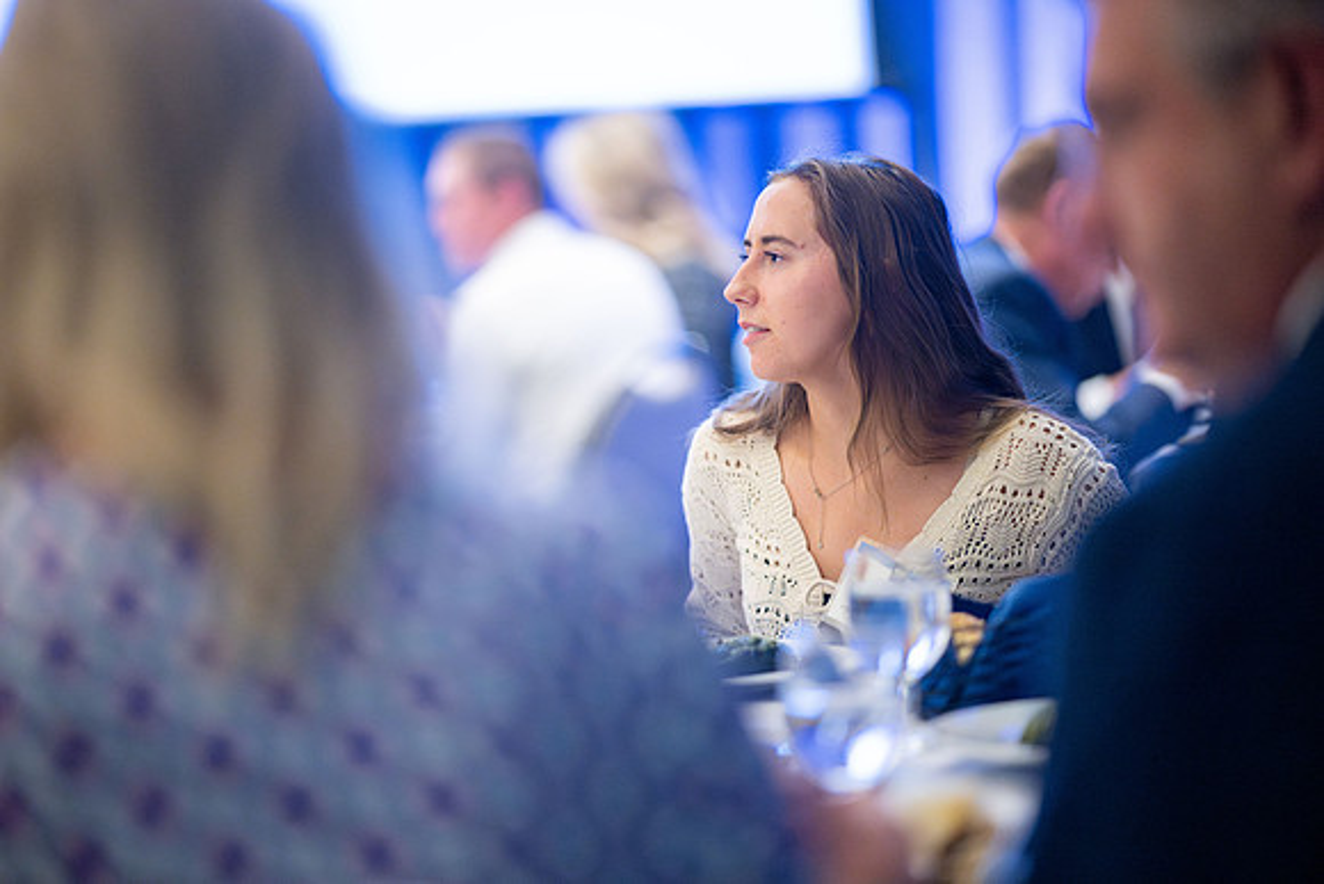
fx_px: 3862
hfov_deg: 19.5
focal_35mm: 105
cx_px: 662
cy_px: 442
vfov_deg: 13.0
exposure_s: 1/500
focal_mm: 105
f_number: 1.4
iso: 6400
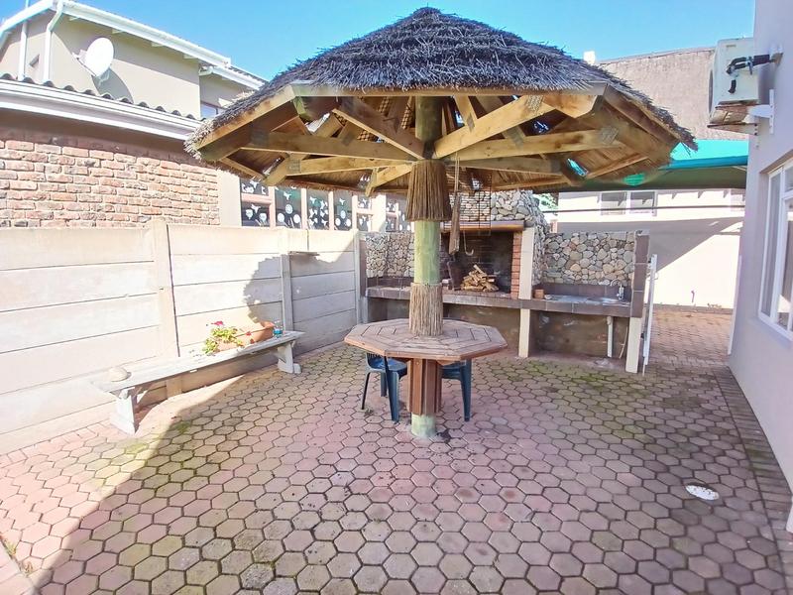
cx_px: 396
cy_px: 298
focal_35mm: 17
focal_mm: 1.4
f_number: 2.2
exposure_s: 1/102
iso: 50
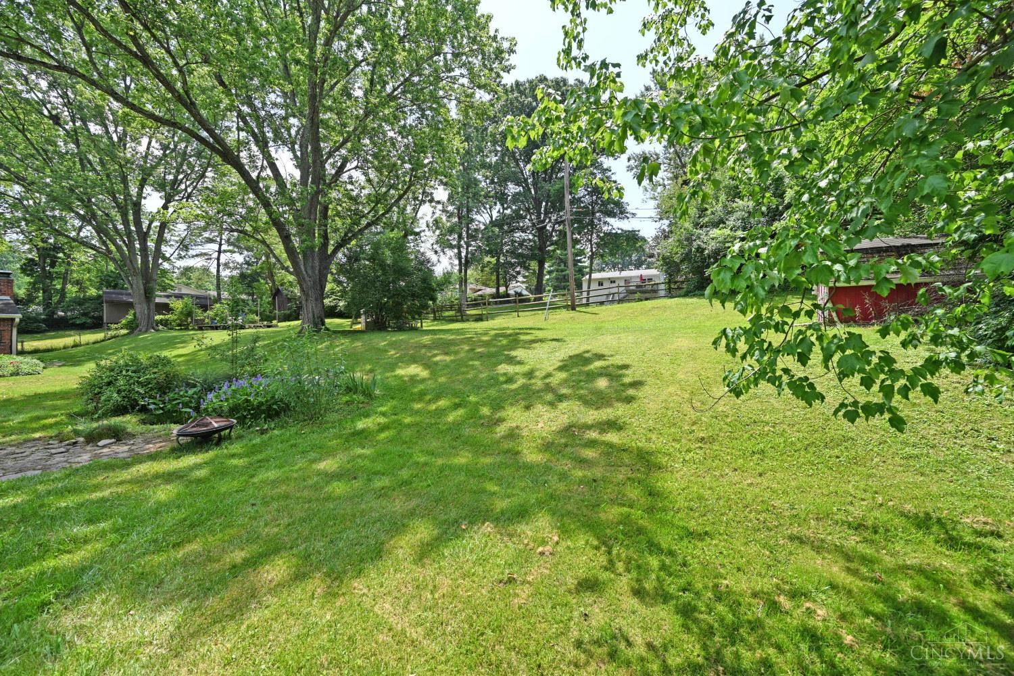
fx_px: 394
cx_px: 507
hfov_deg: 104.3
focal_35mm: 14
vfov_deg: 81.2
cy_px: 338
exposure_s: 1/250
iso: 100
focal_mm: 14
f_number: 5.6
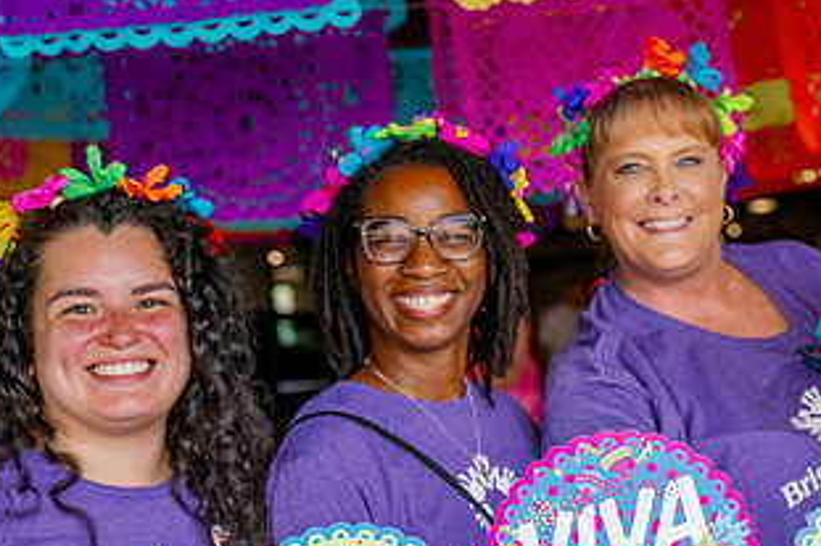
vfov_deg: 13.7
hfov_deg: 20.5
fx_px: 2256
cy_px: 484
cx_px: 599
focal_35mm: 99
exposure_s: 1/100
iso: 320
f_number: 4.5
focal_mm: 53
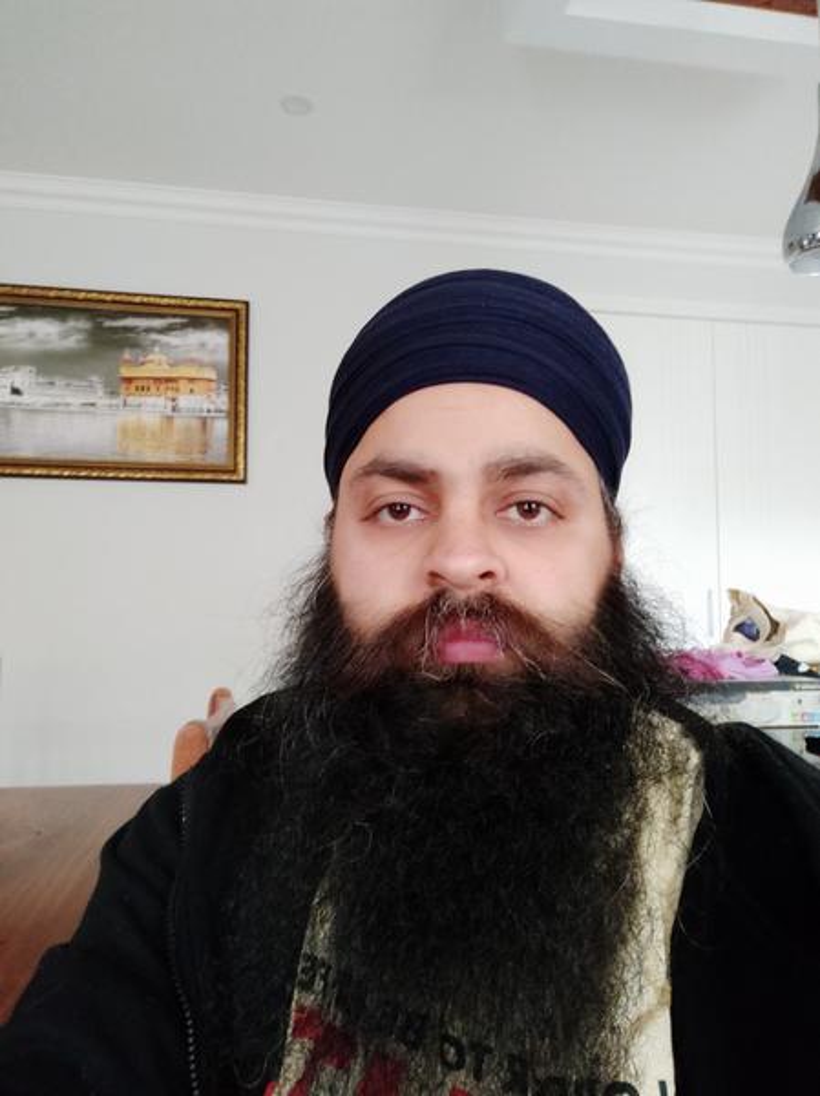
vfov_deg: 87.8
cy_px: 548
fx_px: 569
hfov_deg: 71.5
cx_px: 410
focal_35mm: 18
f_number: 2.2
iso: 1492
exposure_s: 1/17
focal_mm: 3.52
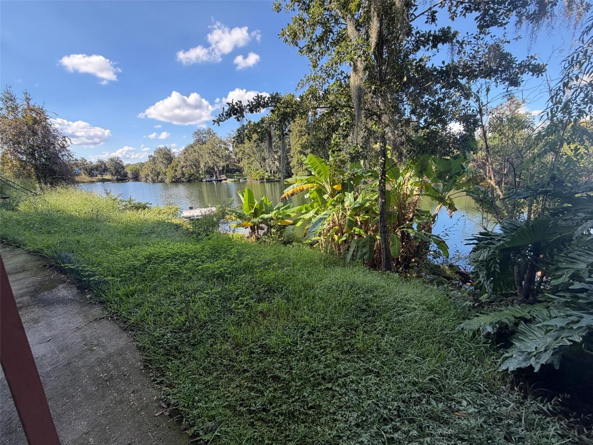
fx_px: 240
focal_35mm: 14
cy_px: 222
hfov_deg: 102.1
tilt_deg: -11.9
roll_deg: +2.3
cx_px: 296
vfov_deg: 85.7
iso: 50
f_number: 2.2
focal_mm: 2.22
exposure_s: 1/405
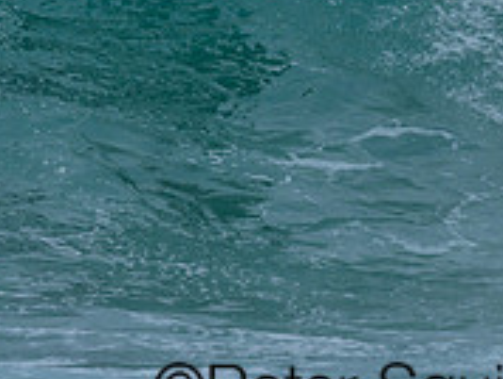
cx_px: 373
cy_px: -81
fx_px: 36463
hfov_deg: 0.8
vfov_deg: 0.6
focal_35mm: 2506
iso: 220
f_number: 6.3
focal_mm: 800
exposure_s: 1/2000
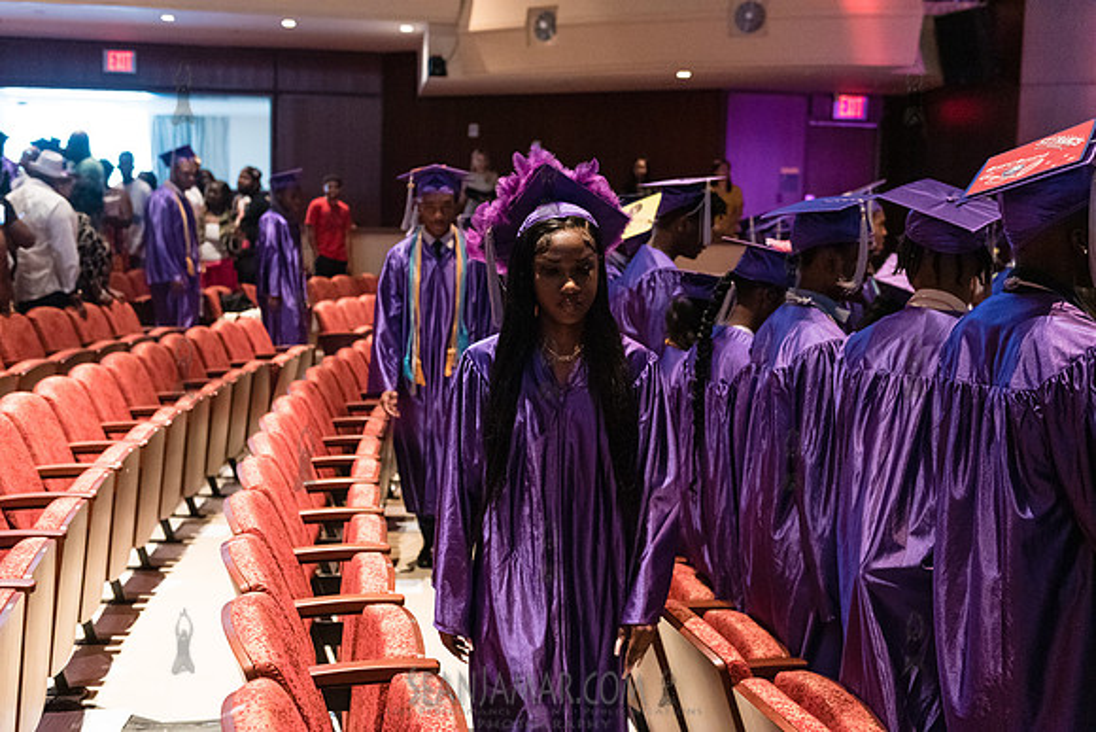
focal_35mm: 44
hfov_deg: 44.5
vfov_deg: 30.5
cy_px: 366
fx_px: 1340
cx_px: 548
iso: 4000
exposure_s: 1/200
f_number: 3.5
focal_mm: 44
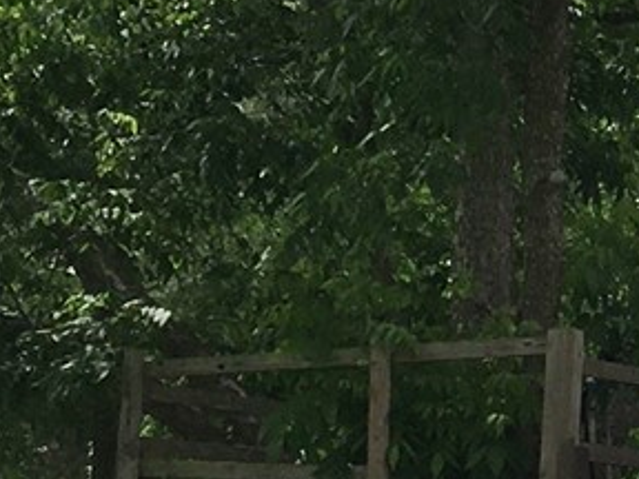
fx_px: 3803
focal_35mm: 206
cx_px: 1558
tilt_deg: +5.9
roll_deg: -0.6
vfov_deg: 7.2
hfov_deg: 8.7
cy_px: 355
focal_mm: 4.15
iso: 25
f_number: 2.2
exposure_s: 1/635
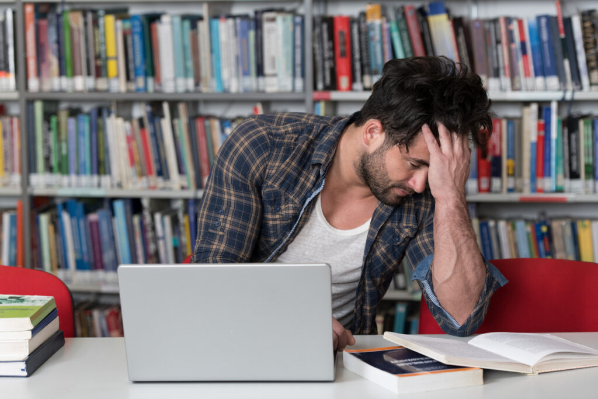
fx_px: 1694
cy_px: 200
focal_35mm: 102
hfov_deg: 20.0
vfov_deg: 13.4
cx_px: 299
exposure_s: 1/160
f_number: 4
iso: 250
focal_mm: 102
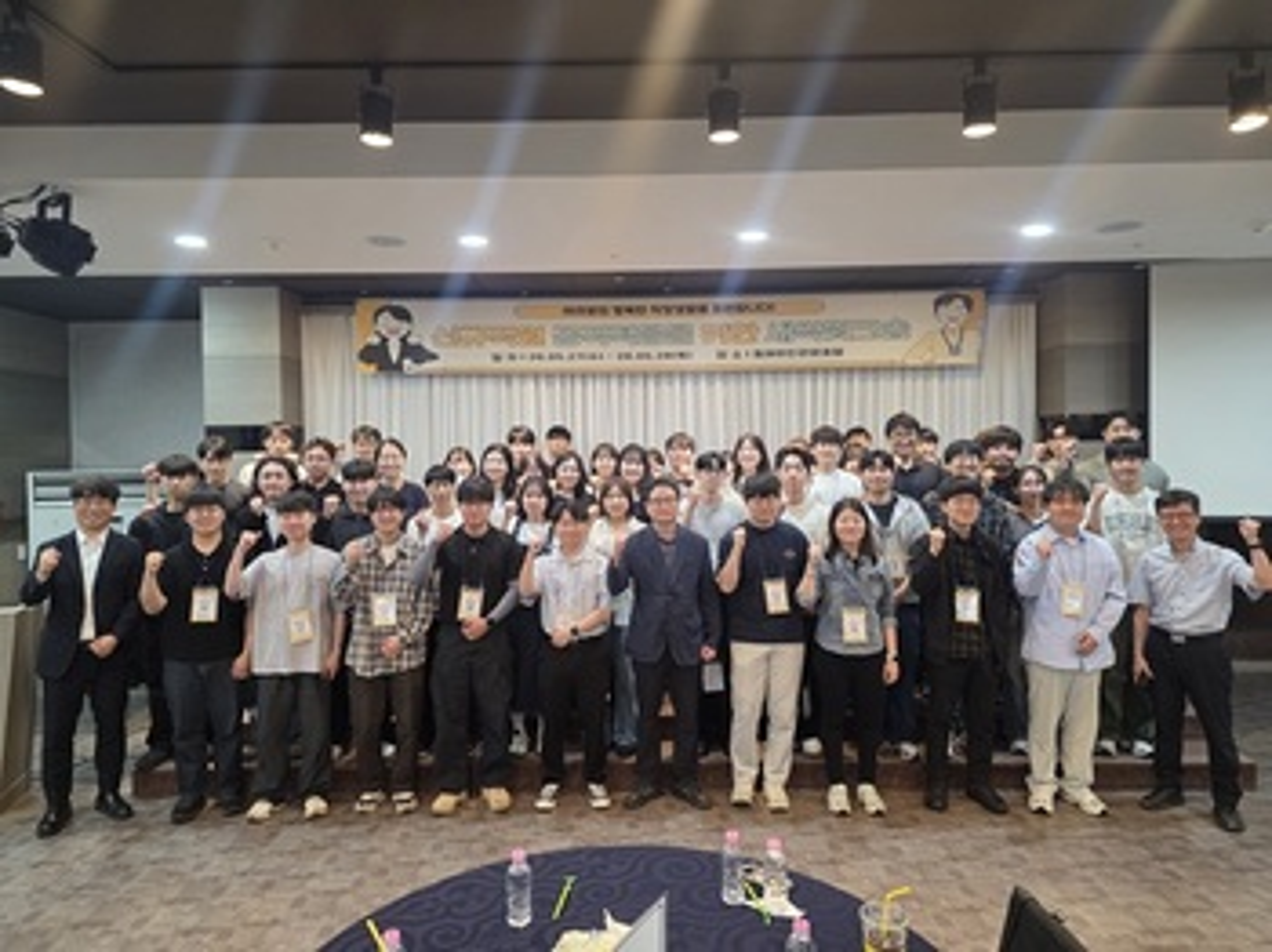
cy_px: 476
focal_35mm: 23
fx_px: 845
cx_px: 636
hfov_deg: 74.0
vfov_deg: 58.8
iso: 500
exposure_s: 1/120
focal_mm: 6.3
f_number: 1.7
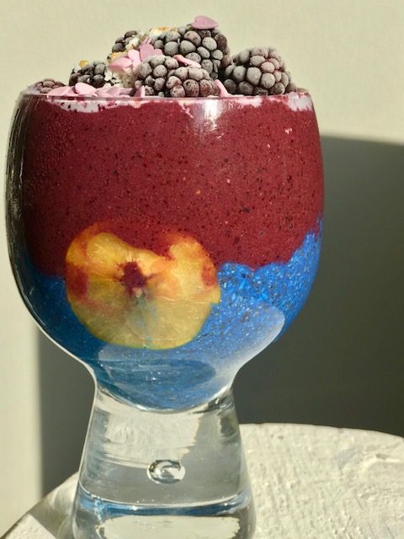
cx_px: 202
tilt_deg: -11.8
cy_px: 270
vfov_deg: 33.8
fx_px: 887
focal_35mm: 57
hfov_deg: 25.7
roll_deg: +1.1
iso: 20
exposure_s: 1/236
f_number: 2.8
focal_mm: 6.6
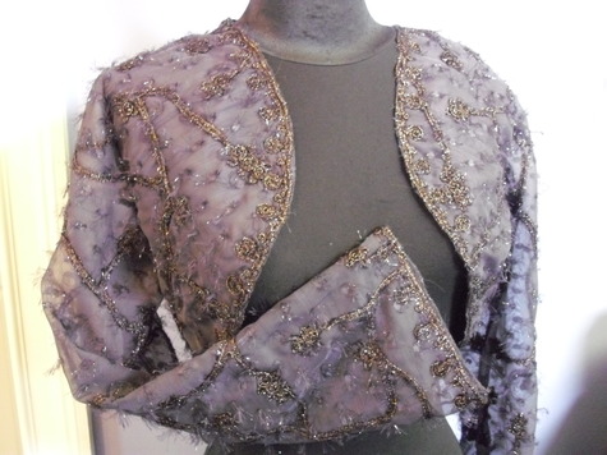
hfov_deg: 49.0
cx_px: 304
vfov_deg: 37.7
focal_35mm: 38
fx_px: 666
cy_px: 228
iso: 800
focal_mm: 6.2
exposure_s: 1/13
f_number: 2.8
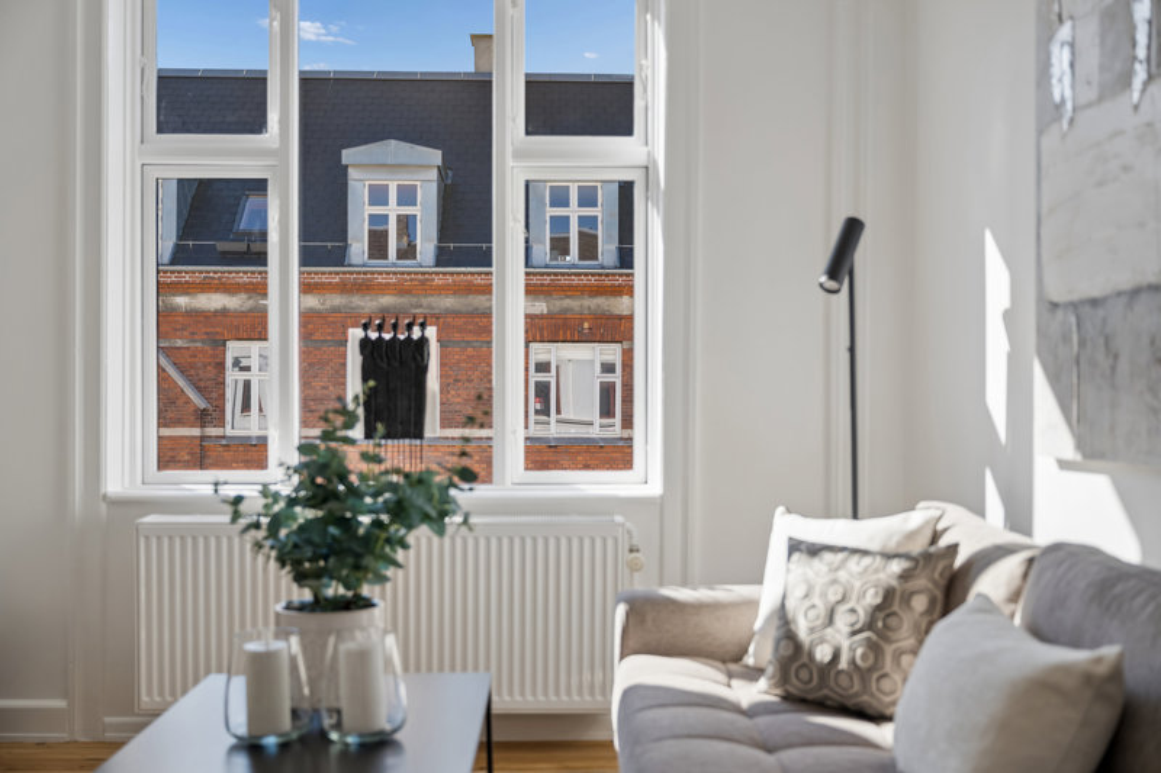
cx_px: 580
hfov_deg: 49.6
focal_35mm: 39
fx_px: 1257
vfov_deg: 34.2
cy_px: 386
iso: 160
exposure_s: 1/1000
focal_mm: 39
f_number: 3.2
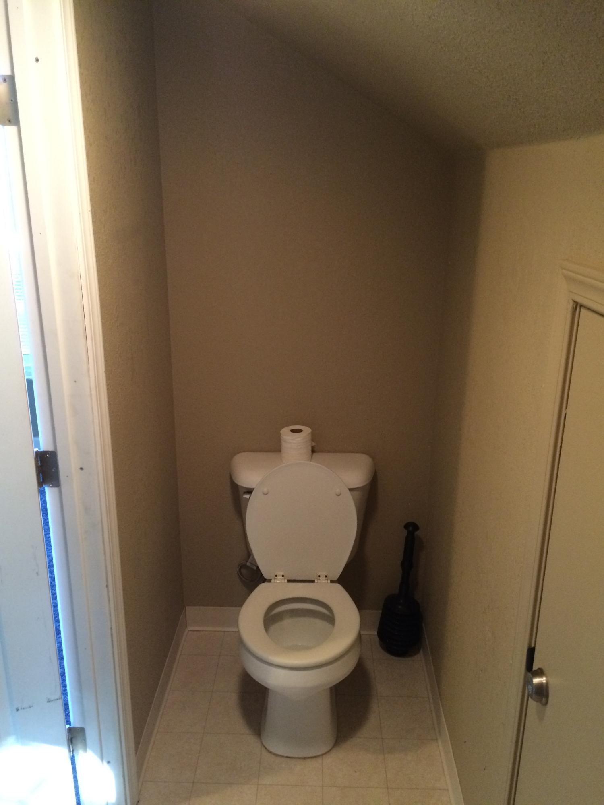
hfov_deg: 48.2
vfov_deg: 61.7
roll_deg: +1.0
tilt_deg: -18.2
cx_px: 302
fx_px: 675
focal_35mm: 29
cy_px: 402
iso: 320
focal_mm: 4.15
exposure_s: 1/20
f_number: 2.2
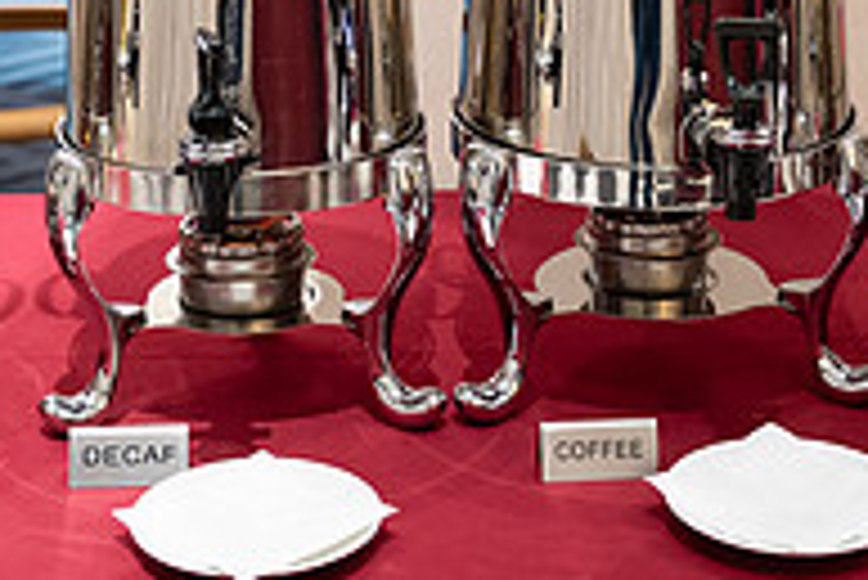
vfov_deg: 14.7
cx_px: 445
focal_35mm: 90
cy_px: -116
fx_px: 2172
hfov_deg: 22.6
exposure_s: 1/125
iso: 1600
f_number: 3.2
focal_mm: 28
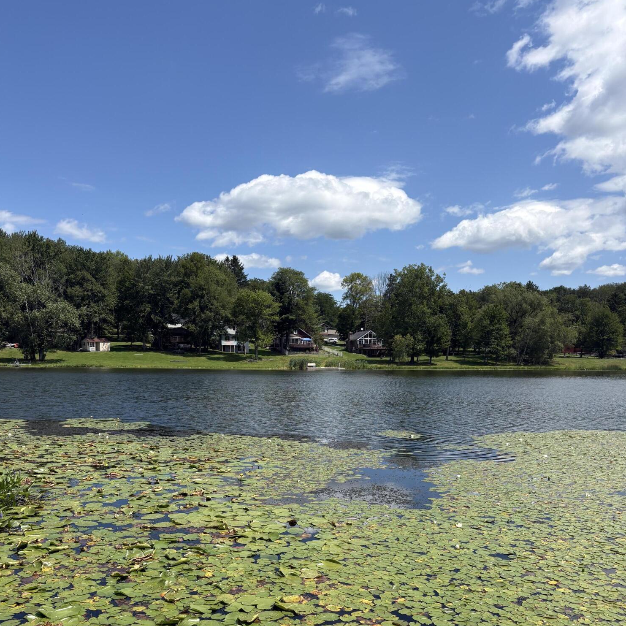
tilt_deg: -4.7
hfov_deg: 52.5
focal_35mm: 31
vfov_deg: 51.5
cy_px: 419
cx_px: 311
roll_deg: +0.3
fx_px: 634
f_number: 1.6
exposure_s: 1/4608
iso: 50
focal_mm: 5.96
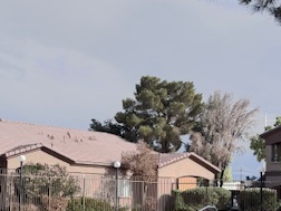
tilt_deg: +3.4
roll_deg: -1.9
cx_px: 81
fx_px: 495
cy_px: 153
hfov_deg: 31.3
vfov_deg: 23.8
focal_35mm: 61
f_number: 1.78
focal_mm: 6.76
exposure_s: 1/5348
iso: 80
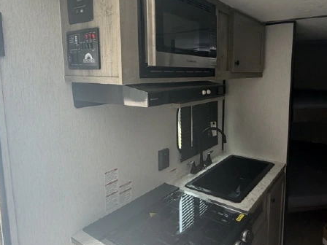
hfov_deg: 67.6
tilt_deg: -6.5
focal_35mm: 25
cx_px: 217
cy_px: 100
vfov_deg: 54.5
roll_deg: +0.1
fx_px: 236
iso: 160
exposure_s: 1/121
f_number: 2.2
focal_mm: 2.22
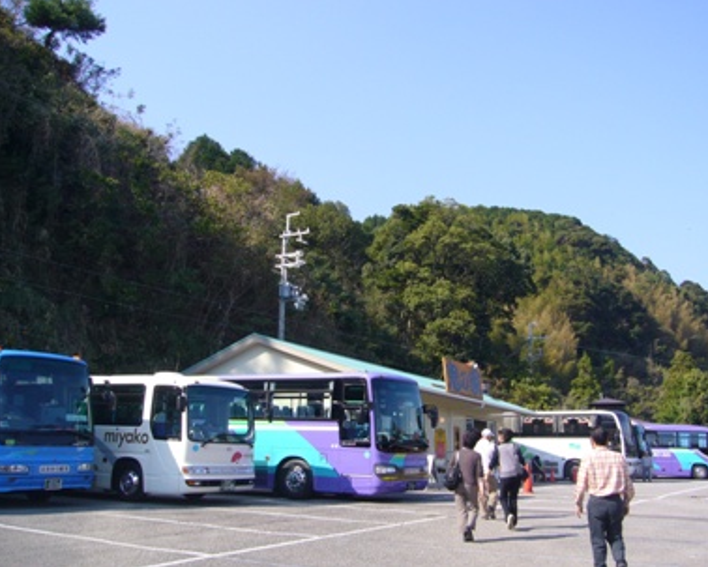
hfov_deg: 49.0
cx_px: 380
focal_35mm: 37
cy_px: 282
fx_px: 776
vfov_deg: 40.2
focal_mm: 5.8
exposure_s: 1/250
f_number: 5.6
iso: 80
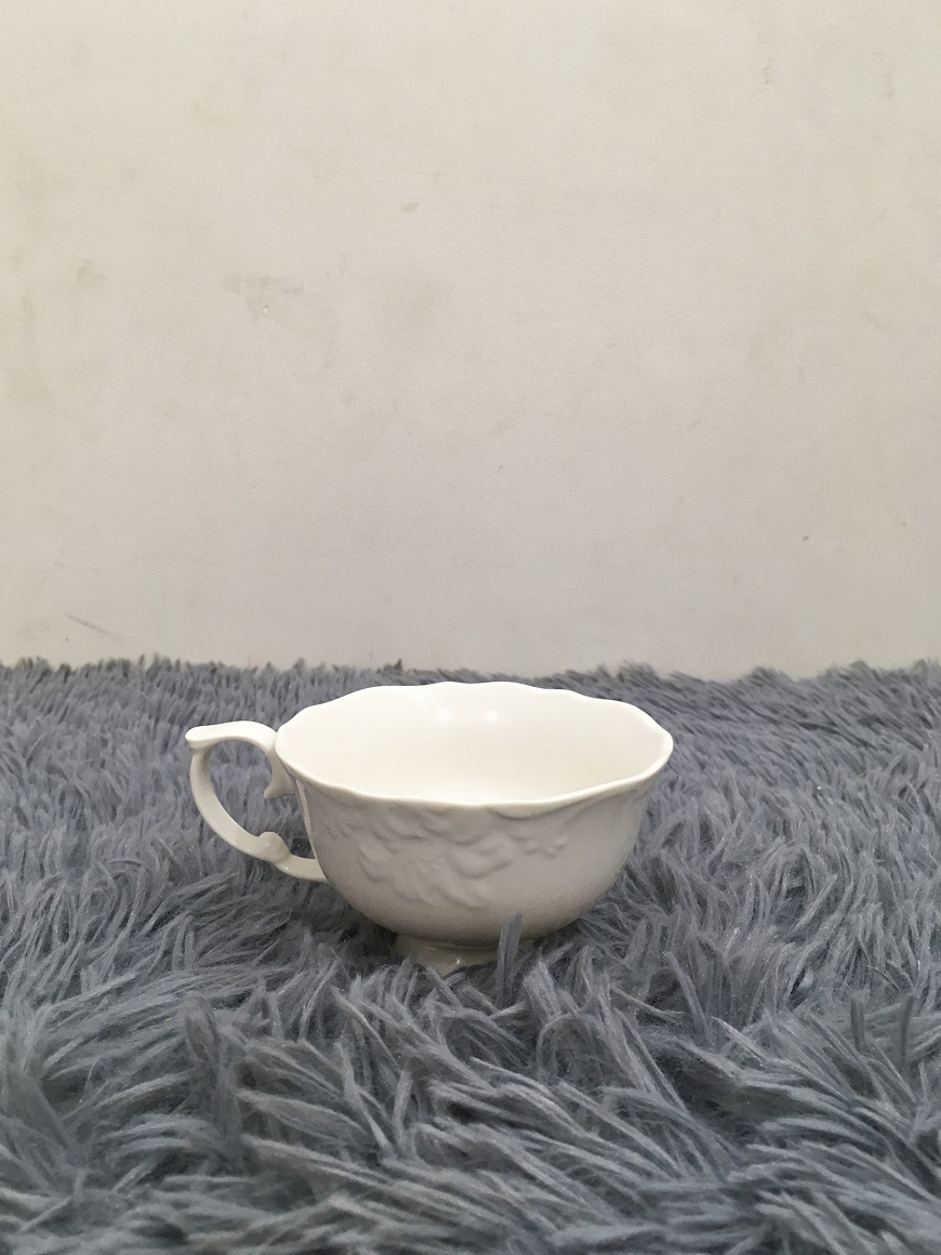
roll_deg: +0.6
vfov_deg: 60.0
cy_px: 619
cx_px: 456
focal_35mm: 30
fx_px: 1087
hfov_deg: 46.8
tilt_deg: -11.0
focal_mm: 4.15
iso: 80
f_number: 2.2
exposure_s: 1/33
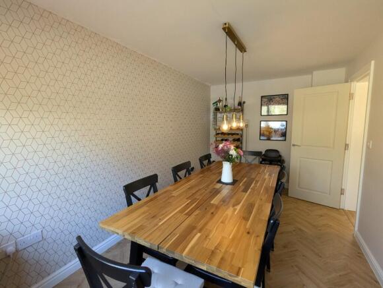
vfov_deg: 78.3
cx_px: 192
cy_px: 144
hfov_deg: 94.4
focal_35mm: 16
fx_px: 177
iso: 80
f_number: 2.2
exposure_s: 1/23.8
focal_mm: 2.35
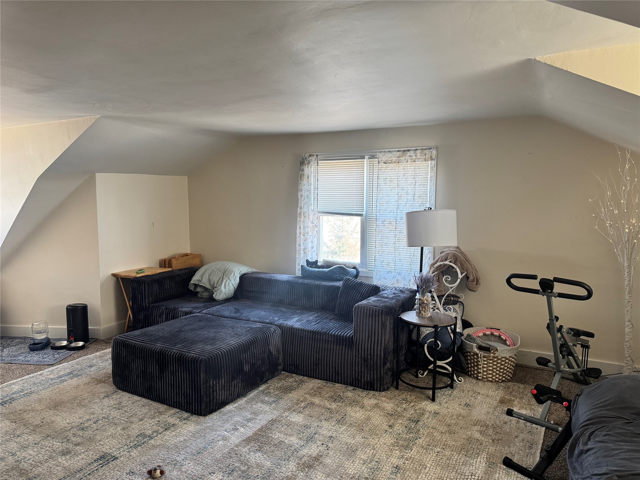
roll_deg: -0.2
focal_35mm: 24
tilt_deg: -6.8
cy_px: 240
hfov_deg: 71.6
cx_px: 320
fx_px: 444
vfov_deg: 56.8
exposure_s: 1/67
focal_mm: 6.76
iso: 200
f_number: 1.78
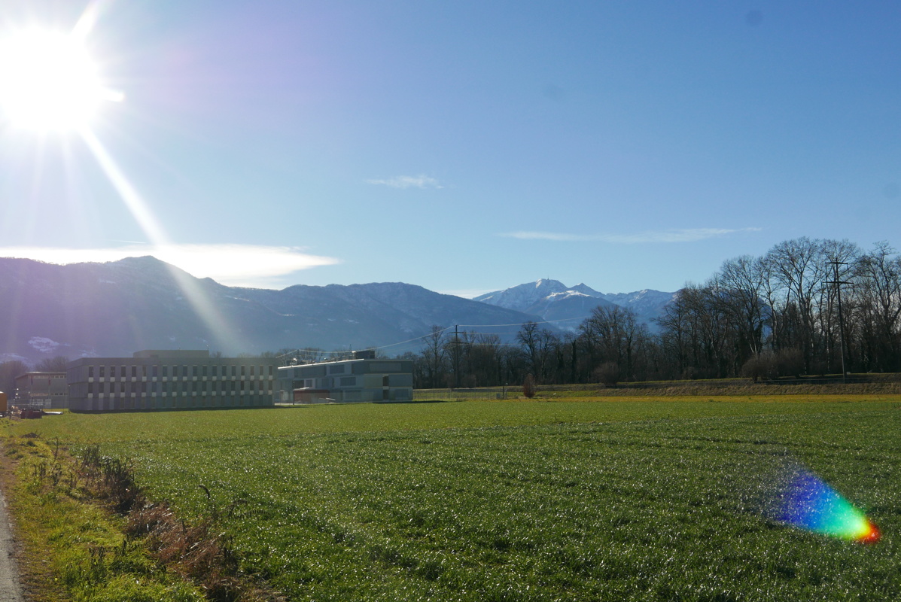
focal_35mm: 35
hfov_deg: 54.4
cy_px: 301
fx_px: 877
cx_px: 450
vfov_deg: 37.9
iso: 200
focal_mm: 15.9
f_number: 5.6
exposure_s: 1/1300
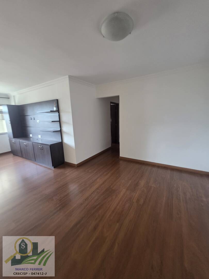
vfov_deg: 106.2
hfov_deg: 89.9
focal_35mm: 13
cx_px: 104
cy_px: 140
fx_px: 105
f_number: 1.9
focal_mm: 2.2
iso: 160
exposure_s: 1/60
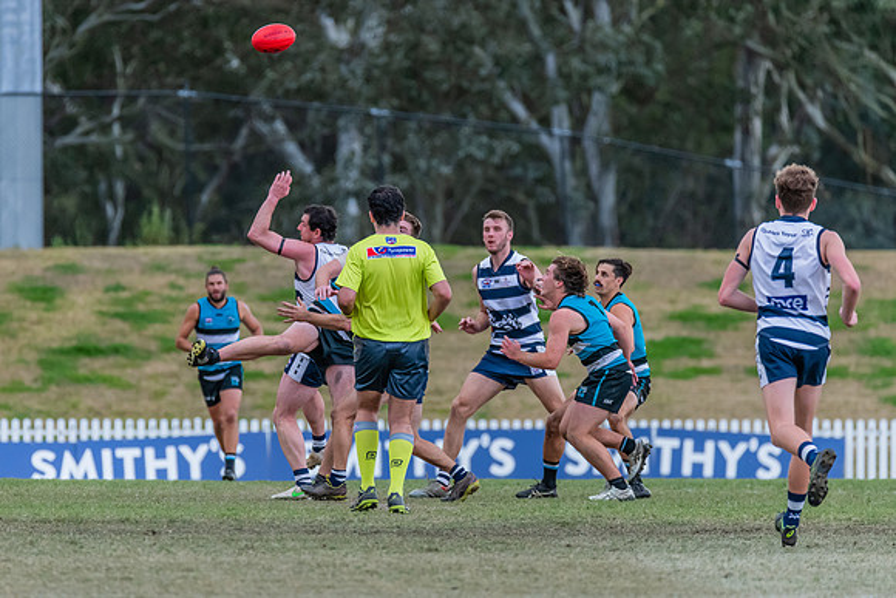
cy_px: 291
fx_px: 12164
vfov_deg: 2.8
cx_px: 375
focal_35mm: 489
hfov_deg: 4.2
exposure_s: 1/1600
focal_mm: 420
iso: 2800
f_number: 6
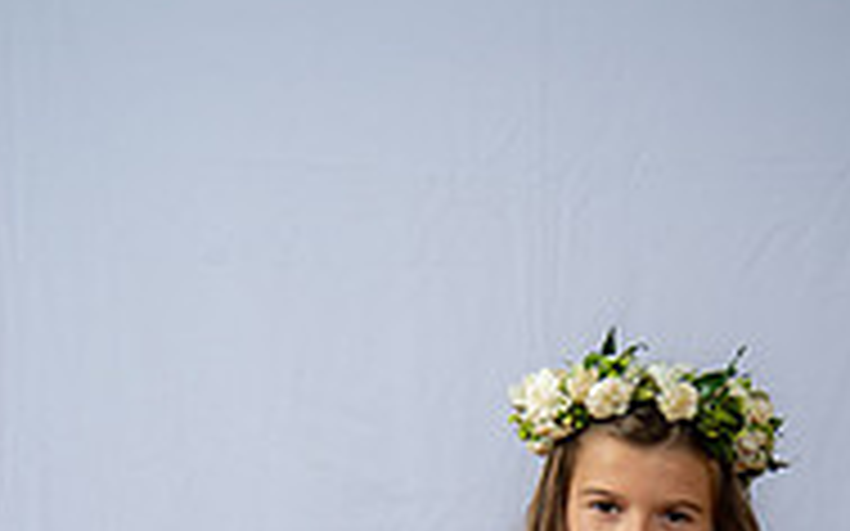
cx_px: 654
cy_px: 878
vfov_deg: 11.3
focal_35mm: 109
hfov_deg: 19.0
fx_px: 2524
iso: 250
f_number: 6.3
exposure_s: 1/200
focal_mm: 45
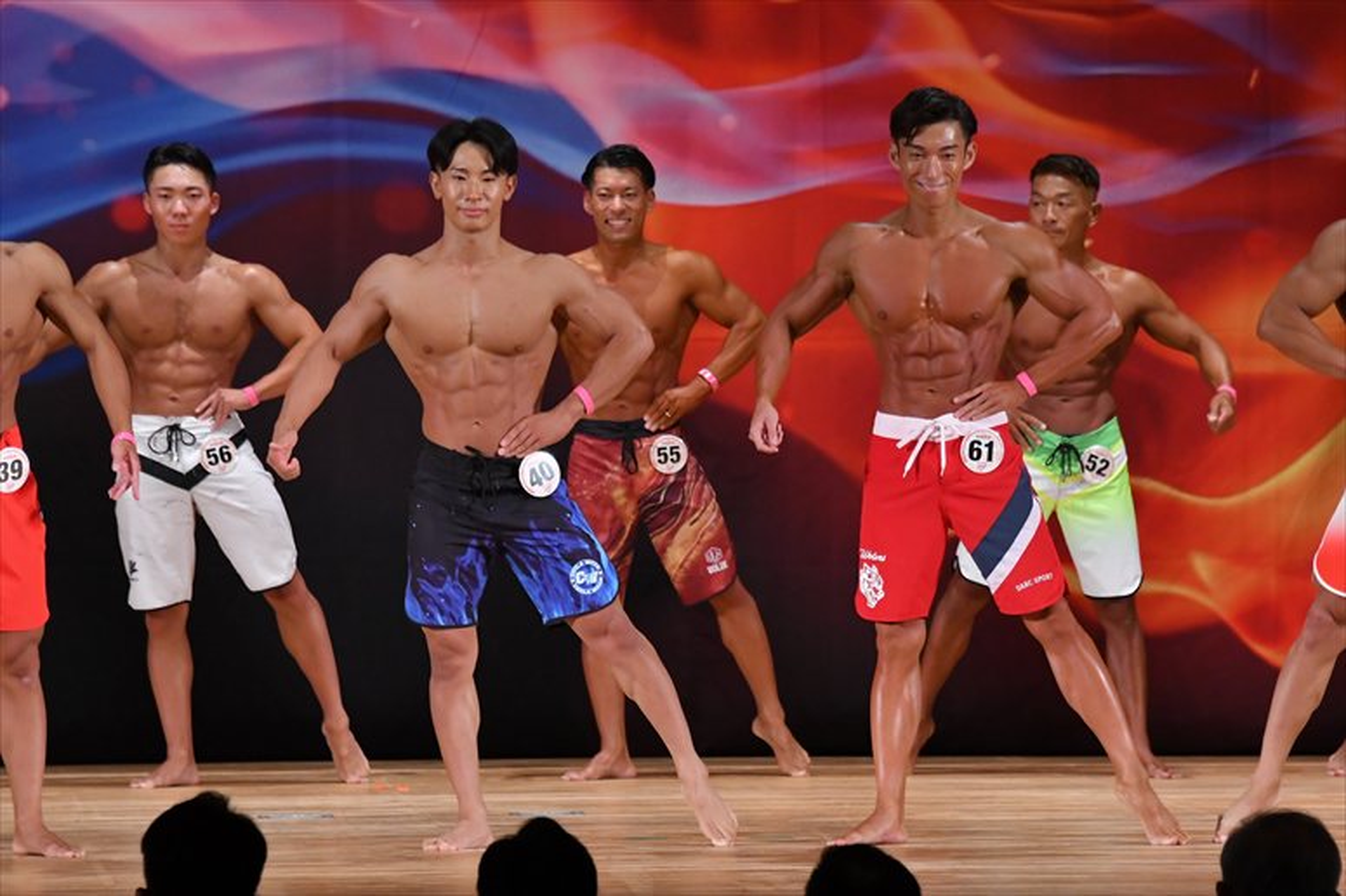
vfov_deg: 5.7
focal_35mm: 240
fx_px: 8969
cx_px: 673
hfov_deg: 8.6
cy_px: 448
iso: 3200
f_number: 5.6
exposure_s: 1/400
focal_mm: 160
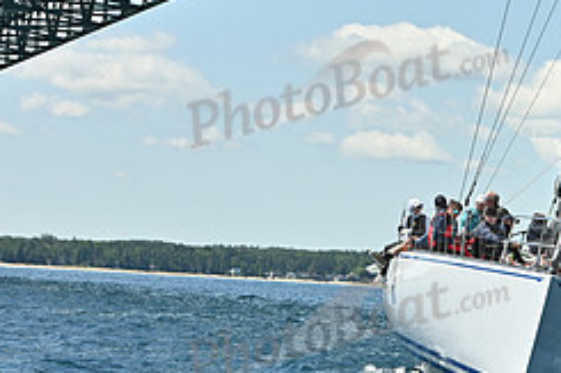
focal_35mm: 204
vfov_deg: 6.7
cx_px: 630
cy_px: 175
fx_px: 3177
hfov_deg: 10.0
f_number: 9
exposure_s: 1/1000
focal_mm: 86
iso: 320
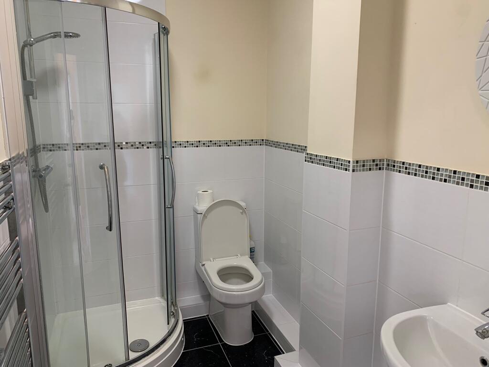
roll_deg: -1.6
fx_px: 367
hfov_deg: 67.3
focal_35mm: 26
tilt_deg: -11.1
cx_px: 244
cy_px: 184
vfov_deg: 53.1
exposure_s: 1/50
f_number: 1.8
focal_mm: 4.25
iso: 80
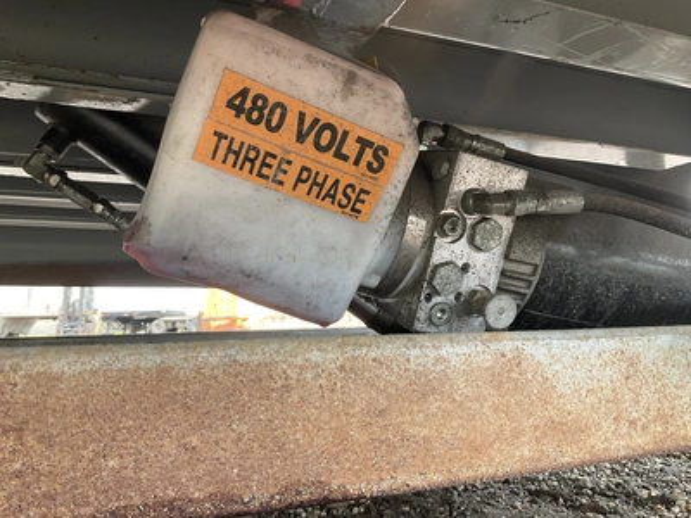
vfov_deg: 48.2
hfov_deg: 61.7
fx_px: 579
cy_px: 259
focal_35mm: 29
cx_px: 346
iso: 64
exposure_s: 1/88
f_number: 1.8
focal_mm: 3
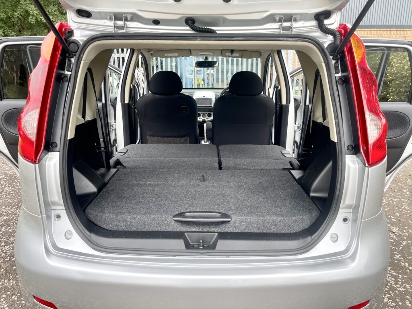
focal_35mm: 25
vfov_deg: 54.9
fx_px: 298
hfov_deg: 69.4
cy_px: 154
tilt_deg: -16.9
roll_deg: +1.0
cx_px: 206
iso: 32
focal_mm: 5.1
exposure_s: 1/443
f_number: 1.6
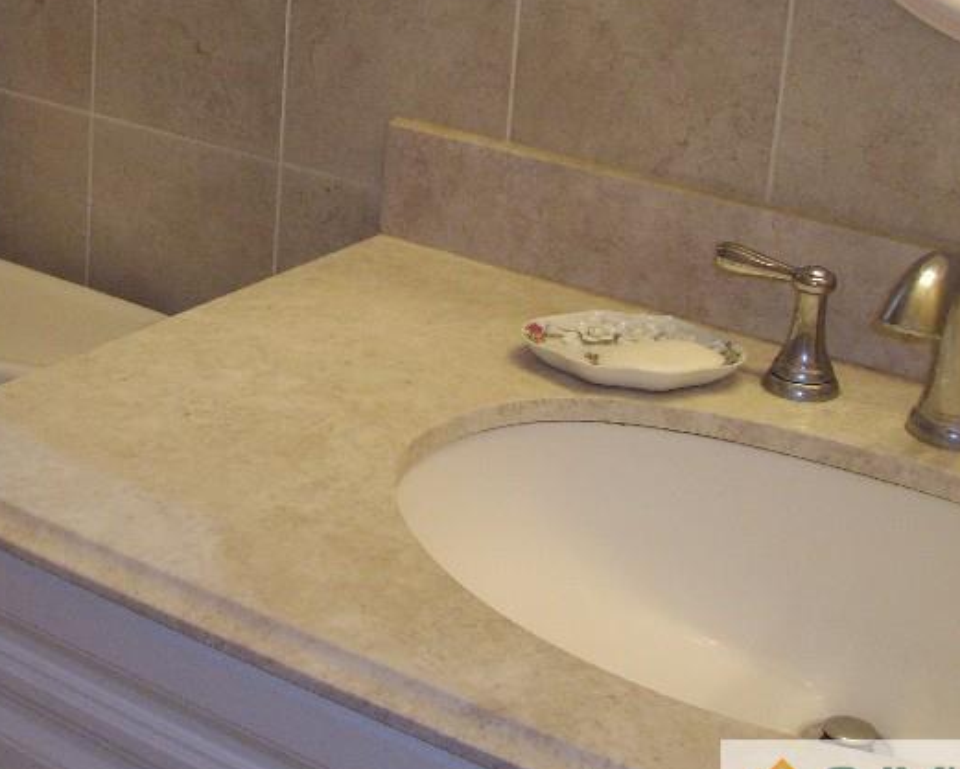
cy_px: 148
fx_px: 1961
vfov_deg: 21.9
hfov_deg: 26.8
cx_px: 153
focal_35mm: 69
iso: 160
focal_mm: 6
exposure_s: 1/80
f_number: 2.7
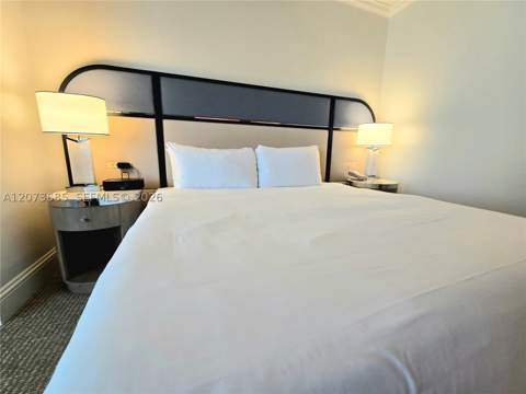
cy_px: 197
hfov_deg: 106.2
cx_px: 263
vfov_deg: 89.9
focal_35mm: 13
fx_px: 198
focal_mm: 2.2
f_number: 2.2
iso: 80
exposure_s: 1/60.2
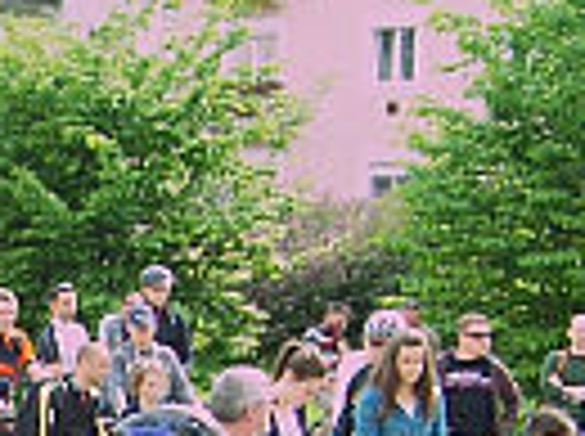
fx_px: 1990
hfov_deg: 15.9
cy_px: 665
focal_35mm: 118
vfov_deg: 11.9
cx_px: -166
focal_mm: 5.6
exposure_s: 1/125
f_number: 5.6
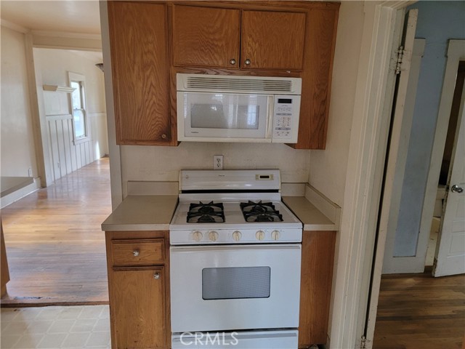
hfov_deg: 71.6
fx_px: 322
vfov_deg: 56.8
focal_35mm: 24
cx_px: 232
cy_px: 174
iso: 250
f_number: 1.8
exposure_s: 1/40
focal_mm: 6.7
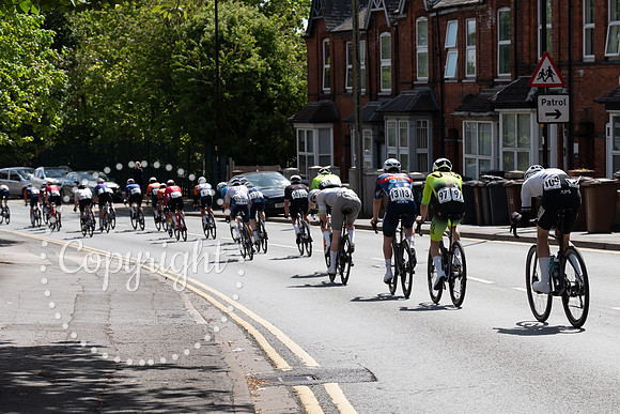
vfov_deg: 12.1
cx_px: 500
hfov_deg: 17.9
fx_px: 1946
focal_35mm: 113
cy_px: 265
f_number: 5.6
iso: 200
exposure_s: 1/1000
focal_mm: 70
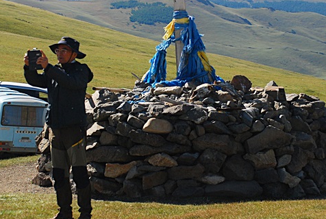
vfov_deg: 11.4
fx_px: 1097
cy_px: 72
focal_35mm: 121
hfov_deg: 16.9
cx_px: 181
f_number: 5.6
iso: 400
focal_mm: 48
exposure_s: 1/1600
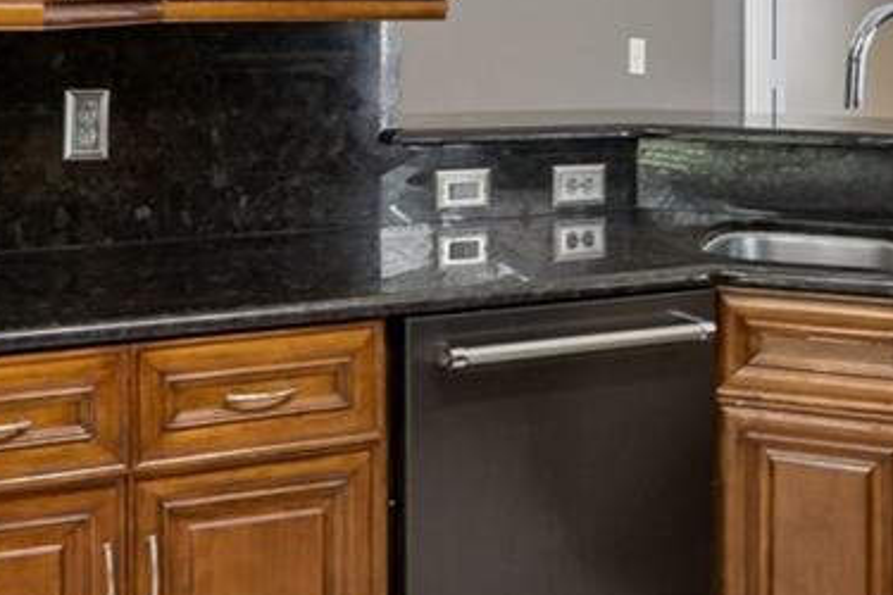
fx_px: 1587
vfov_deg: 20.5
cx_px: 157
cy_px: -5
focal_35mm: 64
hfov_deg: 30.5
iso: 100
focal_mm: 10
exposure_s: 1/15
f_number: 7.1
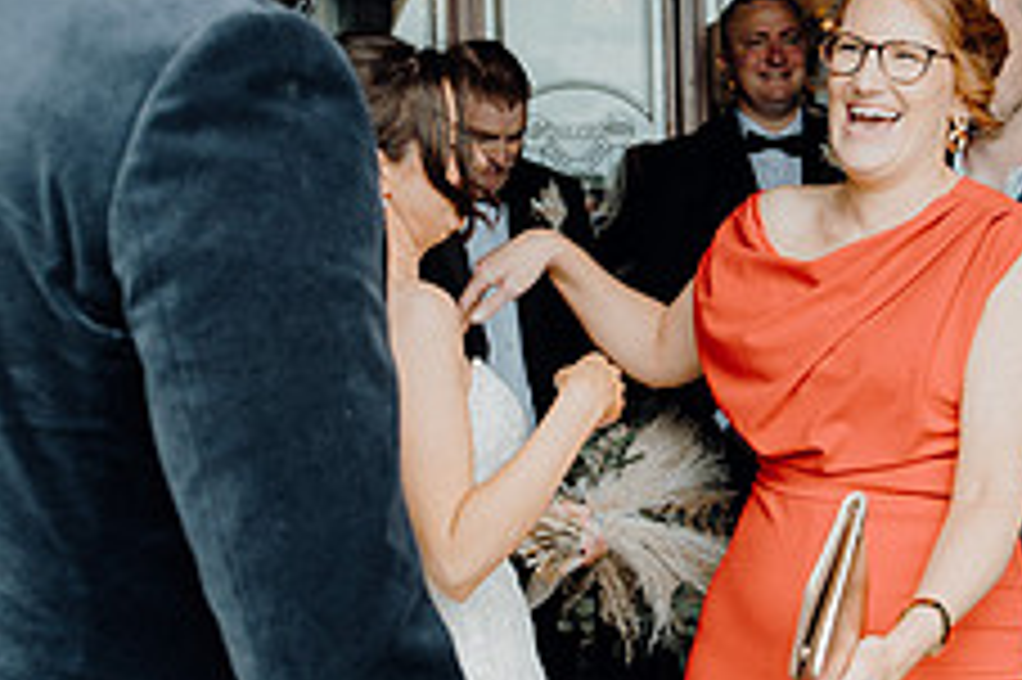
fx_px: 1957
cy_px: 308
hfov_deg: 29.2
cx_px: 617
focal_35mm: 69
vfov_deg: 19.7
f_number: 3.5
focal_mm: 27
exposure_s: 1/200
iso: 320
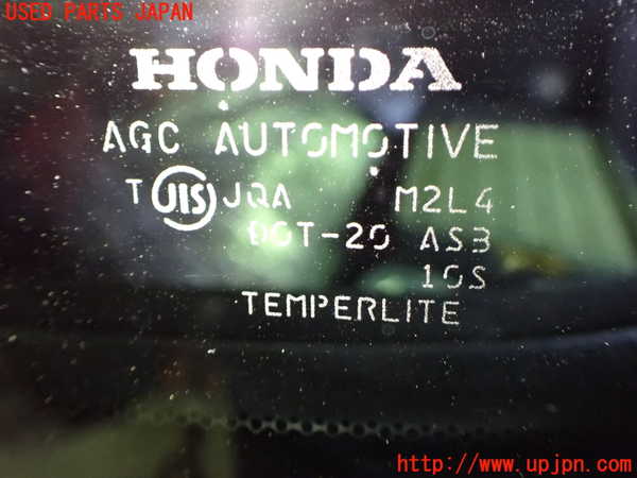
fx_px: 552
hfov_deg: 60.0
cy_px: 239
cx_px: 318
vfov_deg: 46.8
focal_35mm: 30
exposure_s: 1/30
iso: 1600
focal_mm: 5.4
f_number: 2.3
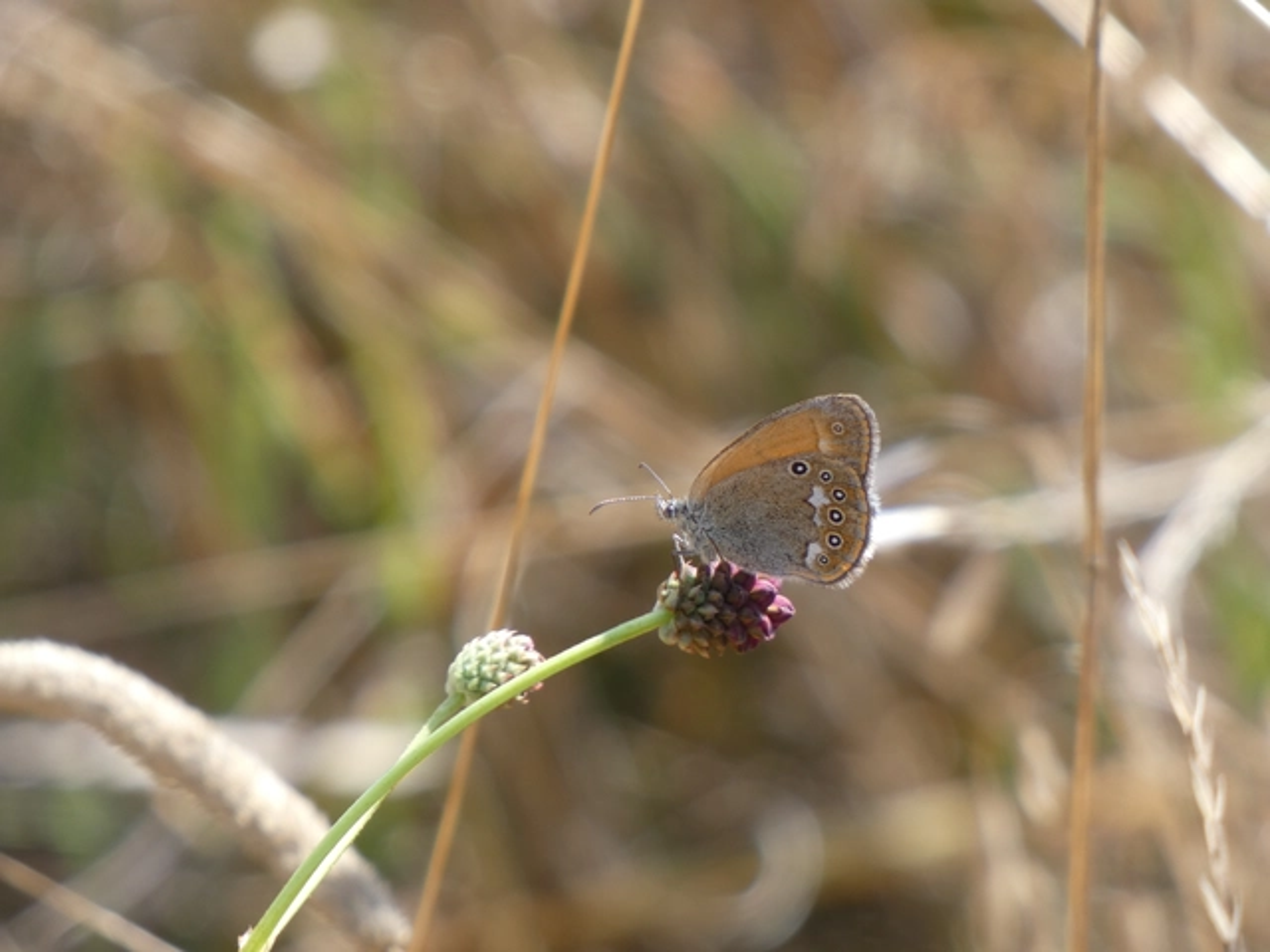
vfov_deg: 1.7
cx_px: 635
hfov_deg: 2.3
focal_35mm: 855
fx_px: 31368
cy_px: 476
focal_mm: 153.1
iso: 80
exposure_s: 1/125
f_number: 5.6
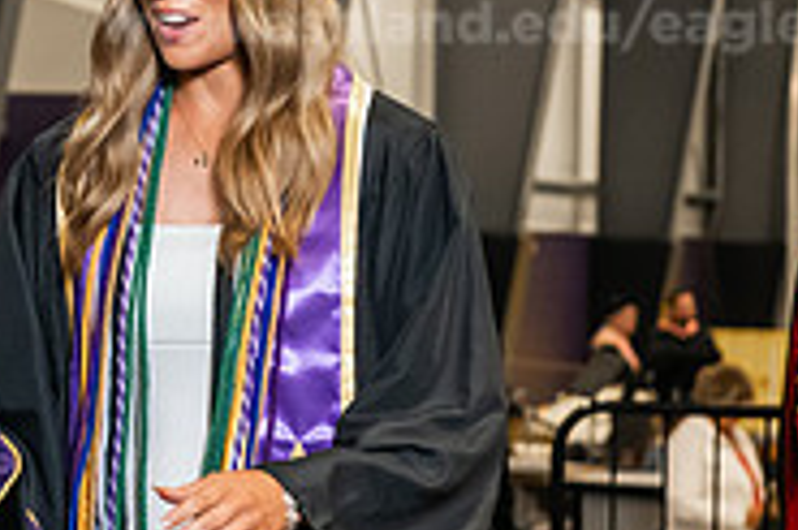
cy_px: 114
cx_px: -95
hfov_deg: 9.3
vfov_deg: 6.2
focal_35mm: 220
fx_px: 4872
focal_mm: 70
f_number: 5
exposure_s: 1/200
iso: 2500
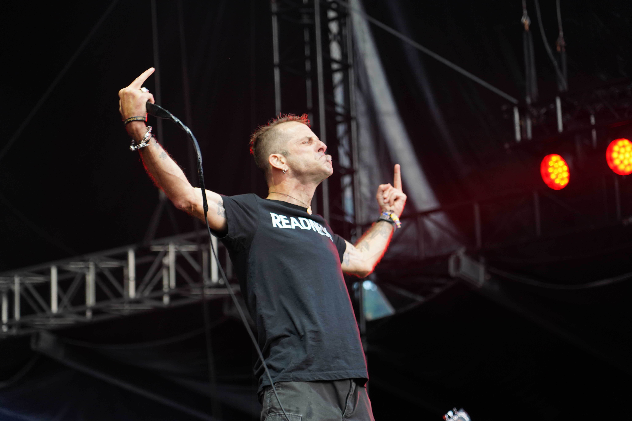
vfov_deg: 13.0
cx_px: 316
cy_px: 210
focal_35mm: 105
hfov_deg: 19.5
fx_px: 1843
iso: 500
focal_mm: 105
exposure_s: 1/125
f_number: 4
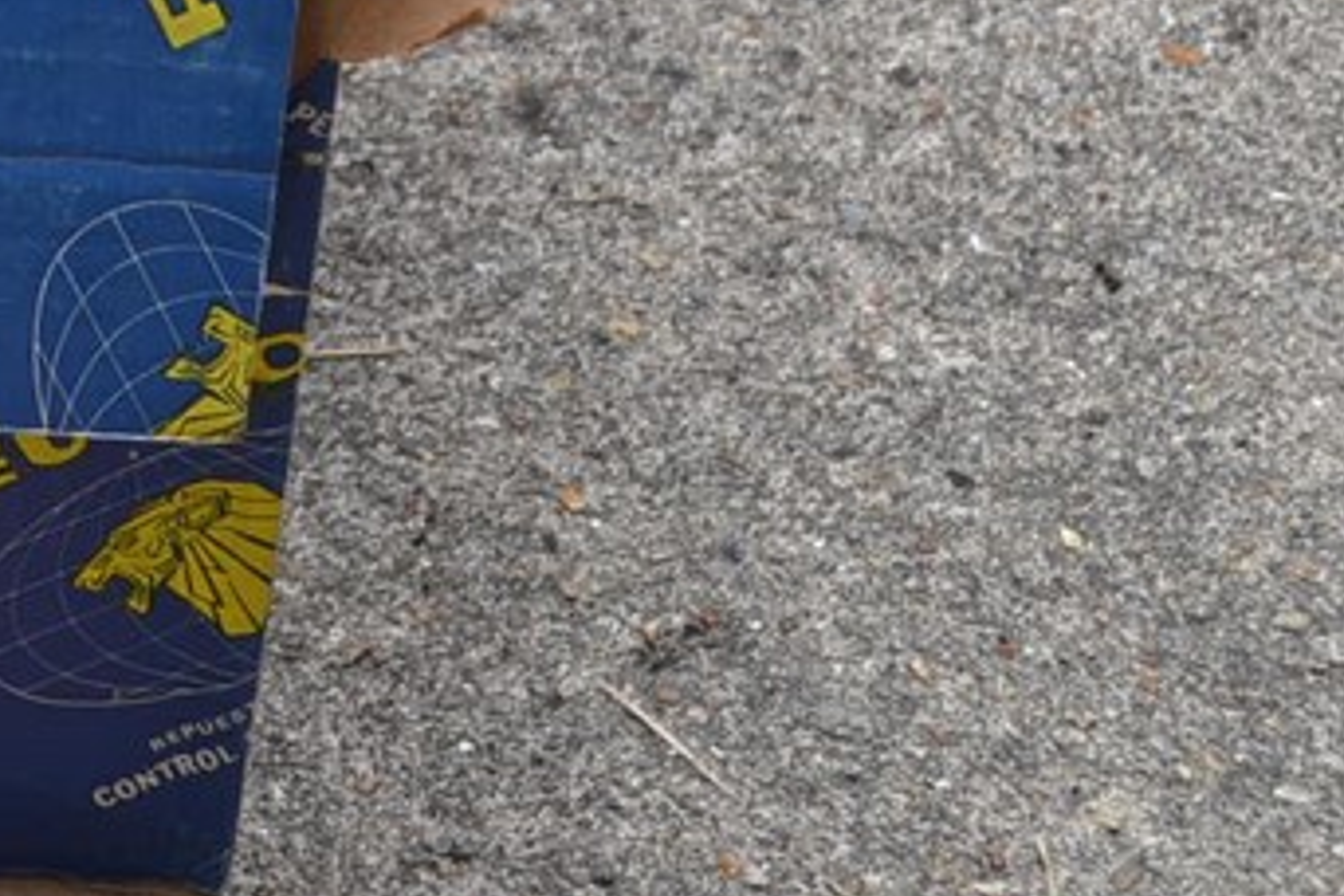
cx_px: -778
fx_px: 6197
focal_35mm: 166
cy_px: -609
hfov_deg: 11.7
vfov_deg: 8.0
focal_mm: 28
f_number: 5.6
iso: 125
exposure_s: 1/125
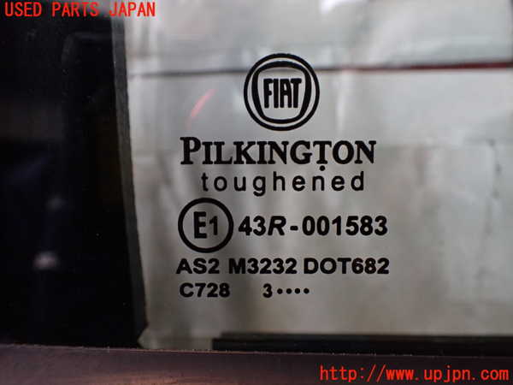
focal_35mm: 30
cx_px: 256
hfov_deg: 60.0
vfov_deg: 46.8
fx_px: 445
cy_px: 192
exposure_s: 1/125
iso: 320
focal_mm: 5.4
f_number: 2.3
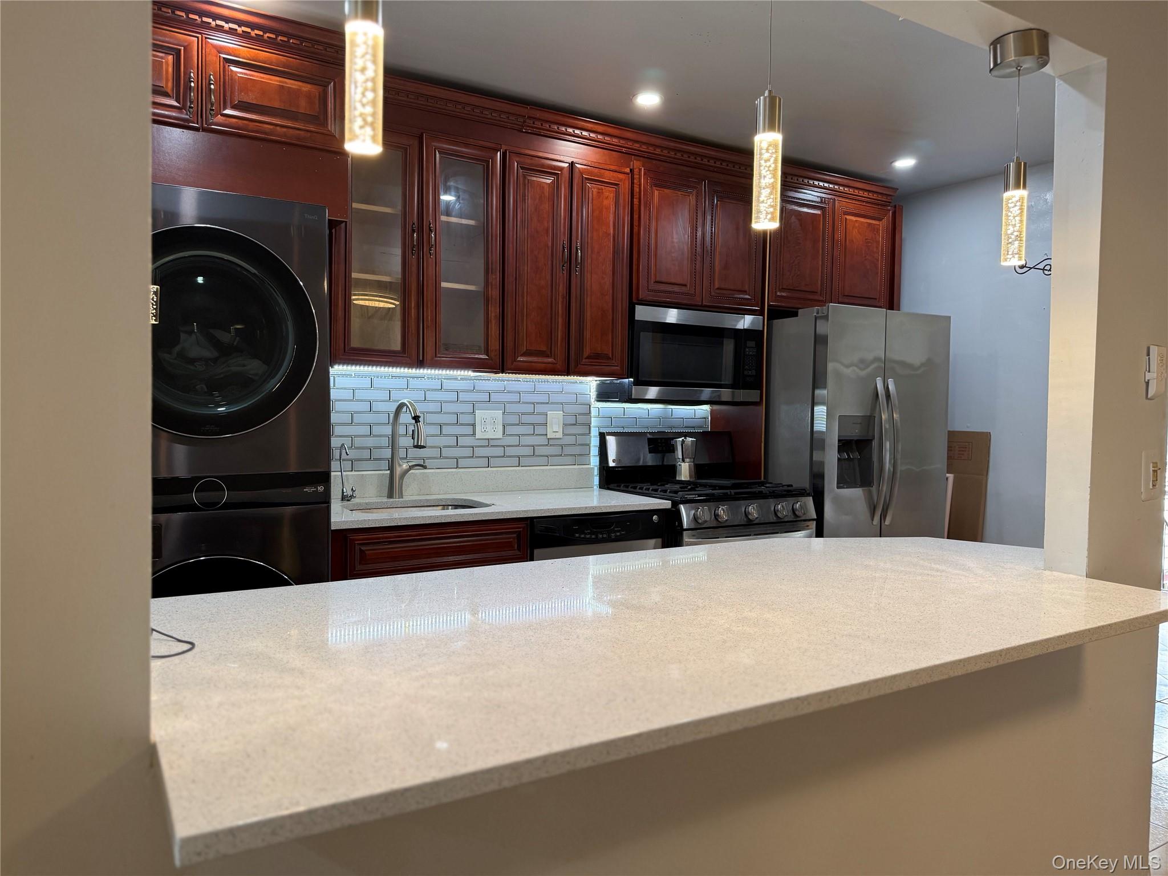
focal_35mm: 24
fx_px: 810
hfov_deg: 71.6
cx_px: 584
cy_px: 438
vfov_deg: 56.8
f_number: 1.78
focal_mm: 6.76
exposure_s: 1/111
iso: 200
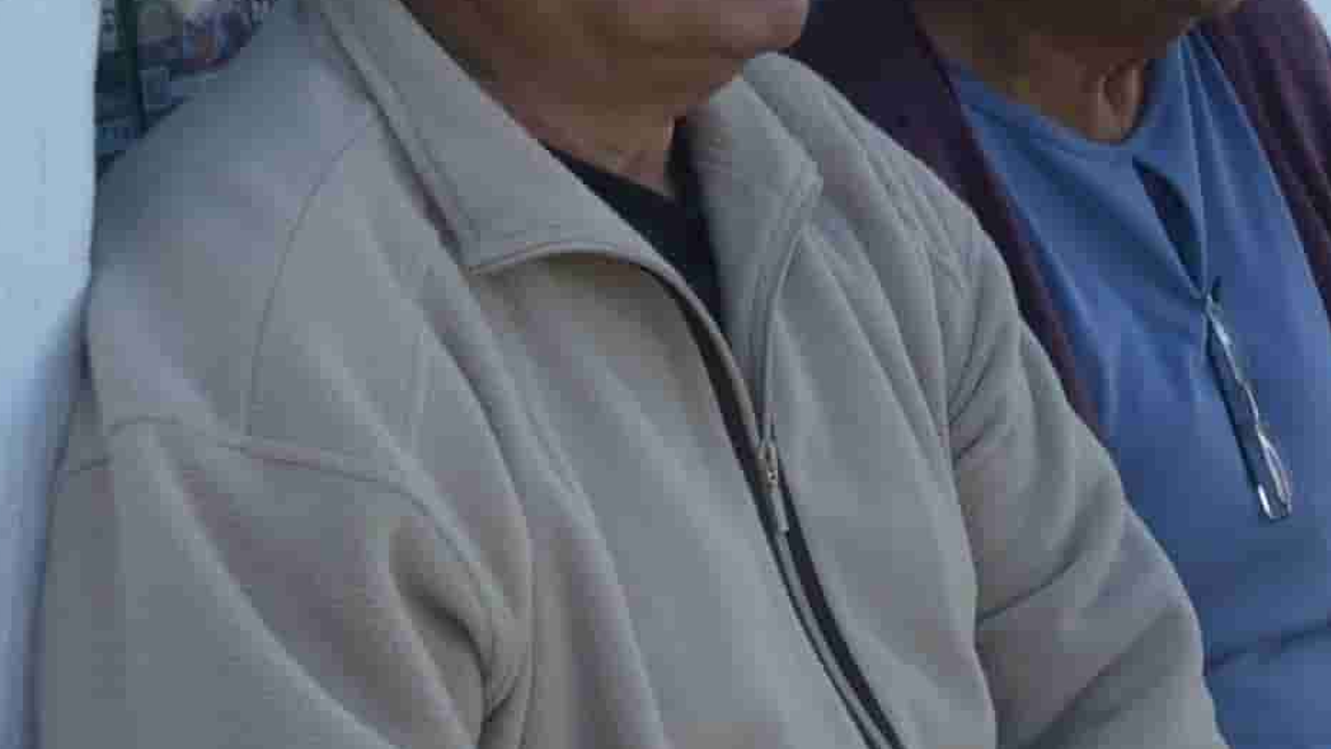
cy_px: 93
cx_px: 1418
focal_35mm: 142
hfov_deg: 14.8
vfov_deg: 8.5
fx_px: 5012
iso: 100
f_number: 6.3
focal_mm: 28
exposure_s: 1/160
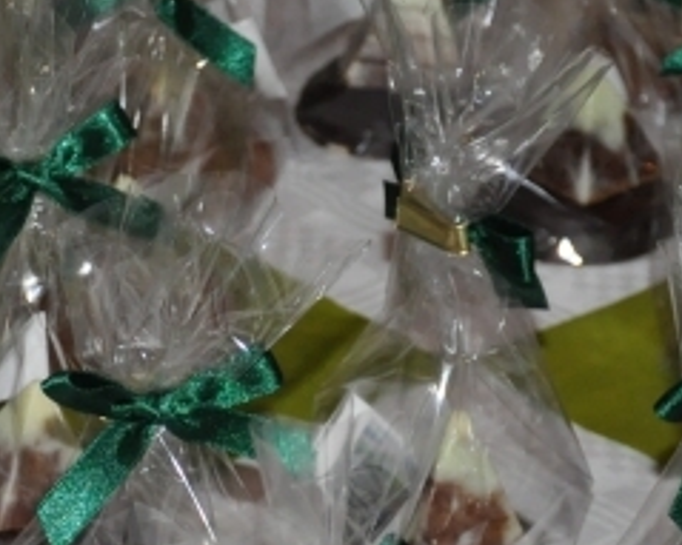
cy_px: 622
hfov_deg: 6.7
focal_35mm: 289
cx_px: 171
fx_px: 5831
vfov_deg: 5.3
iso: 800
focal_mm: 48
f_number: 4.8
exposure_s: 1/60
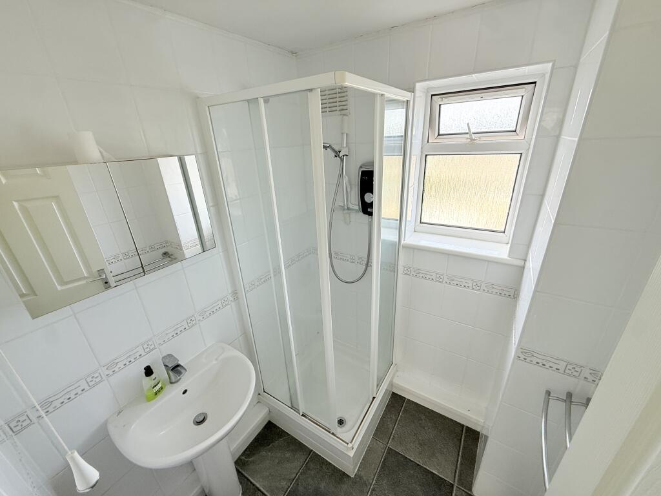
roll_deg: +2.5
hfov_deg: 102.1
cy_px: 248
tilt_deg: -22.0
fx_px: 267
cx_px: 330
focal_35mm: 14
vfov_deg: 85.7
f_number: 2.2
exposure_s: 1/99
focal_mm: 2.22
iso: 80
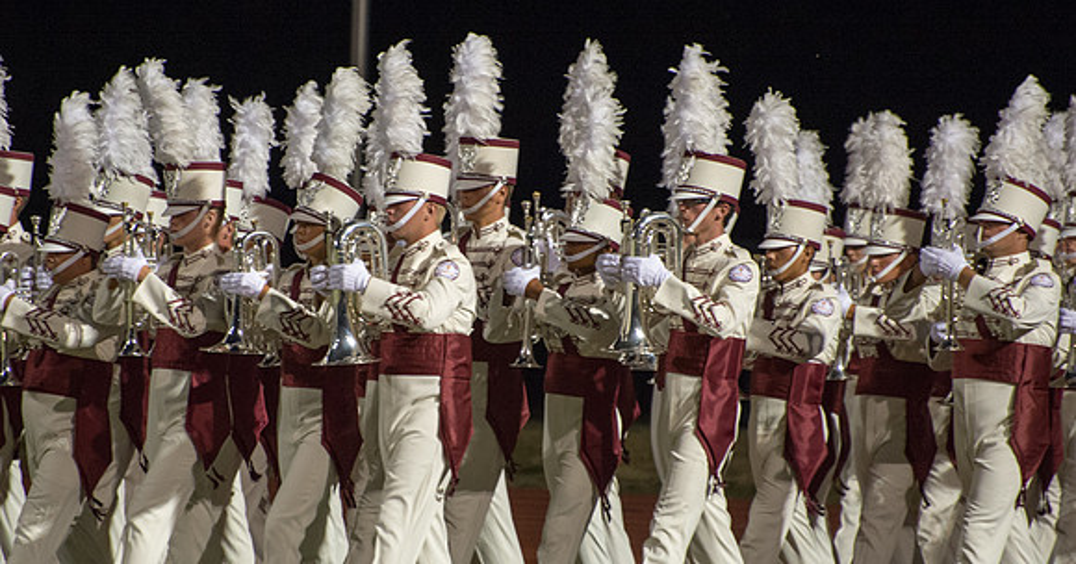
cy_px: 278
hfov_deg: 5.5
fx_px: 11157
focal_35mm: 397
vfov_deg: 2.9
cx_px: 509
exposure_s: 1/200
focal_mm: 300
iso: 5000
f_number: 5.6
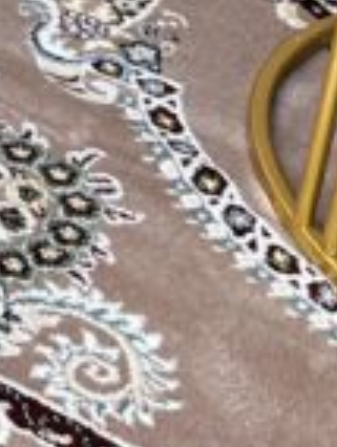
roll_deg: -1.4
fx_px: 1747
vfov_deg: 11.9
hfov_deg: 9.3
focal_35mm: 135
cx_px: -598
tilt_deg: -17.3
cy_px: -608
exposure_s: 1/574
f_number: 1.78
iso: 80
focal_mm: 6.86
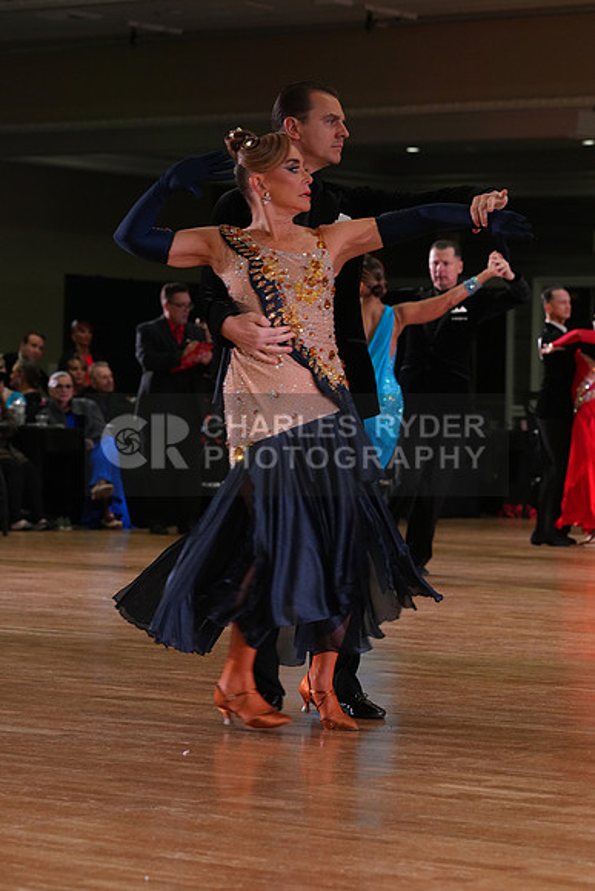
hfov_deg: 10.9
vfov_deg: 16.3
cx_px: 298
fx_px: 3122
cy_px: 446
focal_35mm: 126
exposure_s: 1/200
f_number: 6.3
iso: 3200
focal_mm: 126
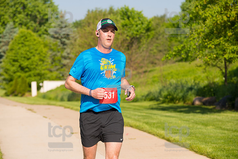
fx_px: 860
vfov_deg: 10.6
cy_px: 80
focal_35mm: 130
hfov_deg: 15.8
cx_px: 119
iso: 400
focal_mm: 130
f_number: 5.6
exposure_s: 1/2000
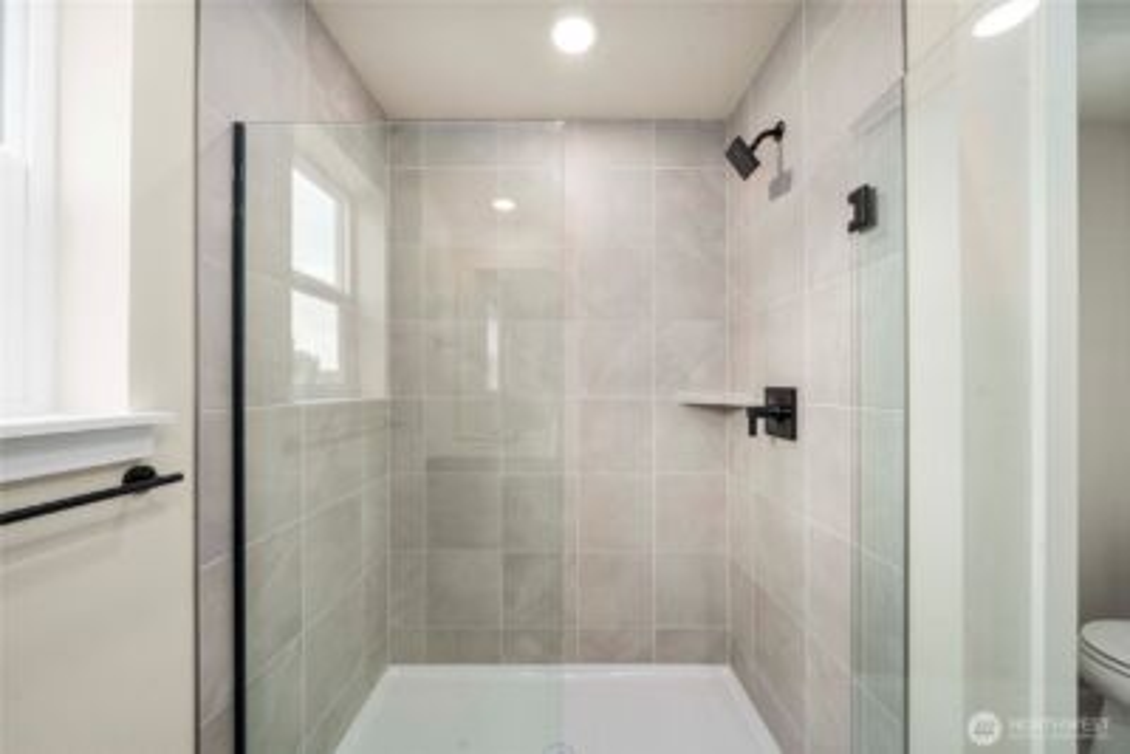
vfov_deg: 90.1
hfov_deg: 112.6
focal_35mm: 12
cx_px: 565
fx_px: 377
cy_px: 377
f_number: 8
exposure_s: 1/60
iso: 125
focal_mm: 12
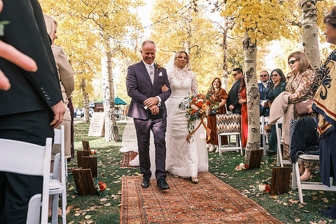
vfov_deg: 48.0
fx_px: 252
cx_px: 168
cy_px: 112
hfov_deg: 67.4
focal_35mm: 27
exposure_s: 1/125
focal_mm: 18
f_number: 4.5
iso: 160
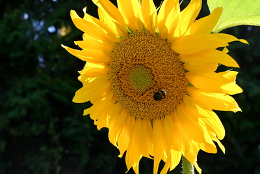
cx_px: 130
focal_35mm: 40
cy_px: 87
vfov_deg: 33.6
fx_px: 287
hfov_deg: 48.7
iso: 100
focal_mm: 26.5
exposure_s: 1/250
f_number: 5.6
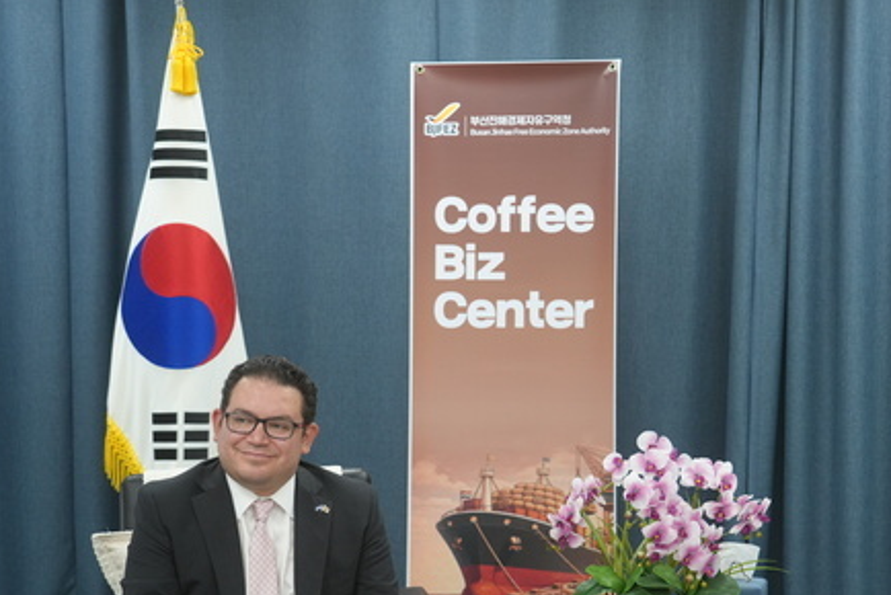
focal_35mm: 68
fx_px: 1684
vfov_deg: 20.0
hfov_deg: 29.3
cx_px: 622
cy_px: 411
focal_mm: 47
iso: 1250
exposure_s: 1/160
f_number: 4
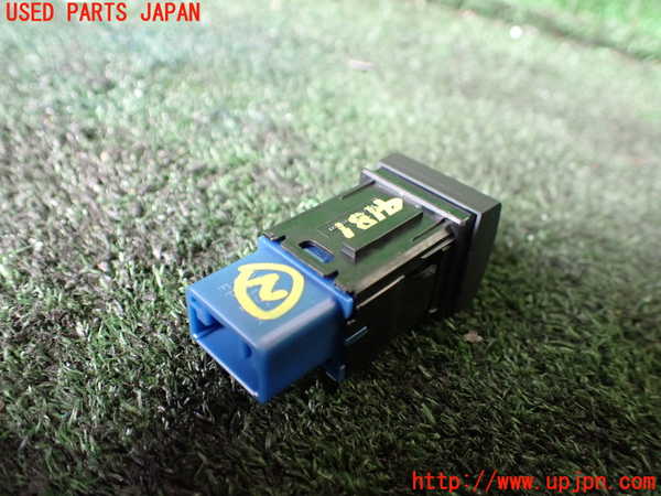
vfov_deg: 46.8
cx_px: 330
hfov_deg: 60.0
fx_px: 573
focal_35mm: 30
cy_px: 248
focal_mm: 5.4
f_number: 2.3
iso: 800
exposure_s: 1/125
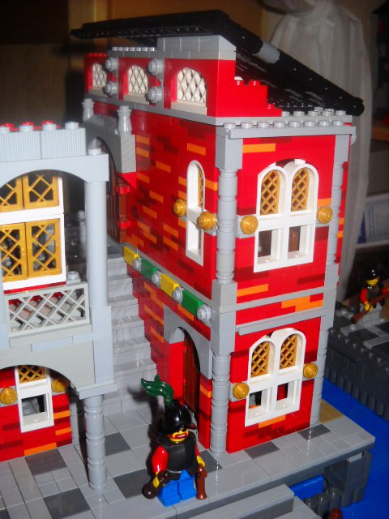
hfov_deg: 35.1
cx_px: 194
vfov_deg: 45.8
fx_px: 614
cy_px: 260
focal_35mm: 41
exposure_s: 1/30
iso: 64
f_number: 5.5
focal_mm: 6.72
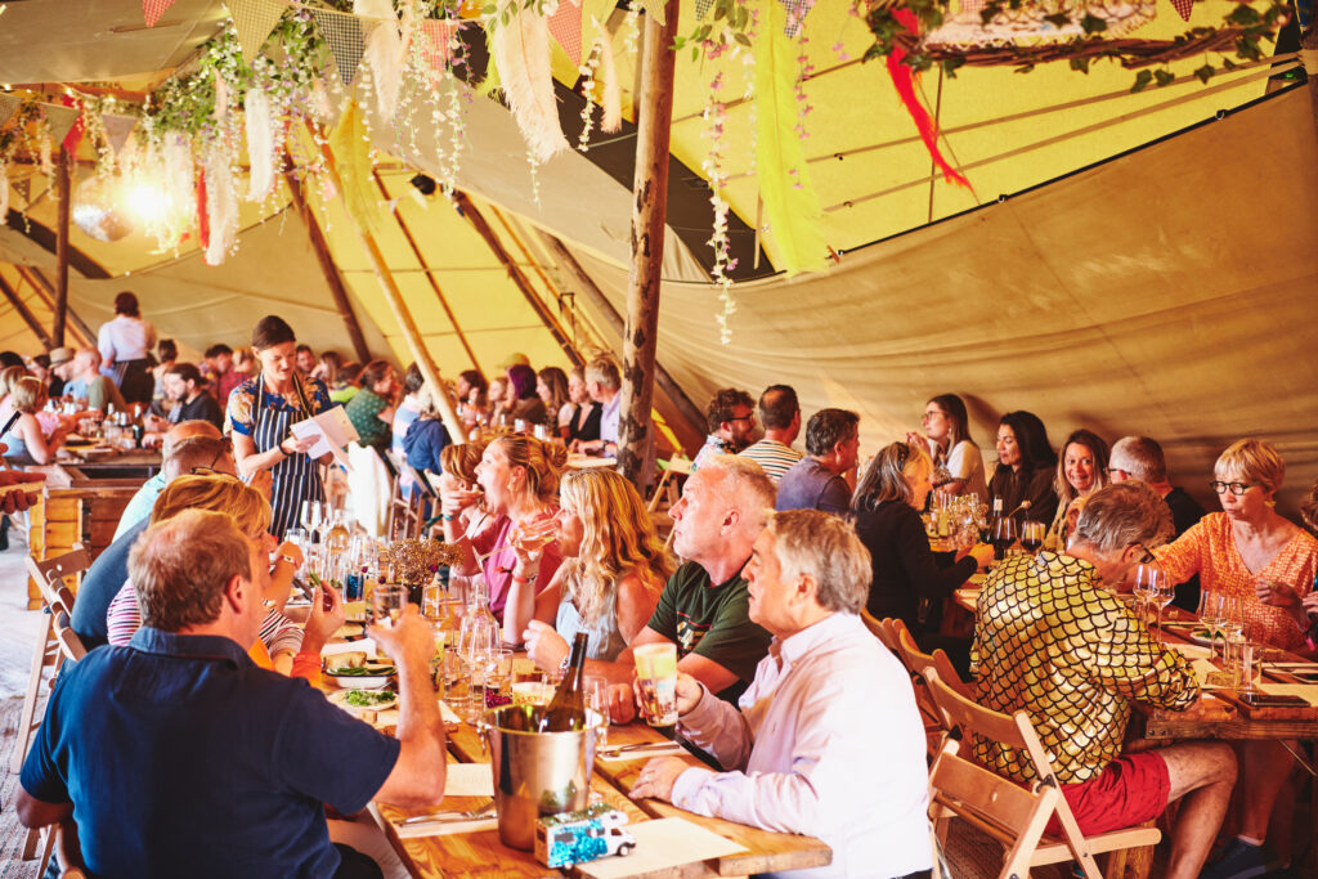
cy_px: 440
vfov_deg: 31.9
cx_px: 659
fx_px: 1538
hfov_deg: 46.4
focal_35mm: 42
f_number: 2.8
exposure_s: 1/40
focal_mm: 42
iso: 500
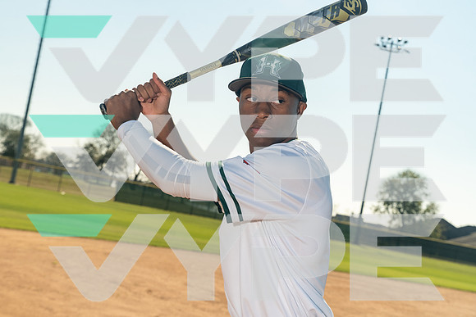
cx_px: 238
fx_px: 741
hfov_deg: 35.6
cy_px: 158
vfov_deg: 24.2
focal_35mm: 56
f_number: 7.1
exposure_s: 1/200
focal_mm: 56
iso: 500
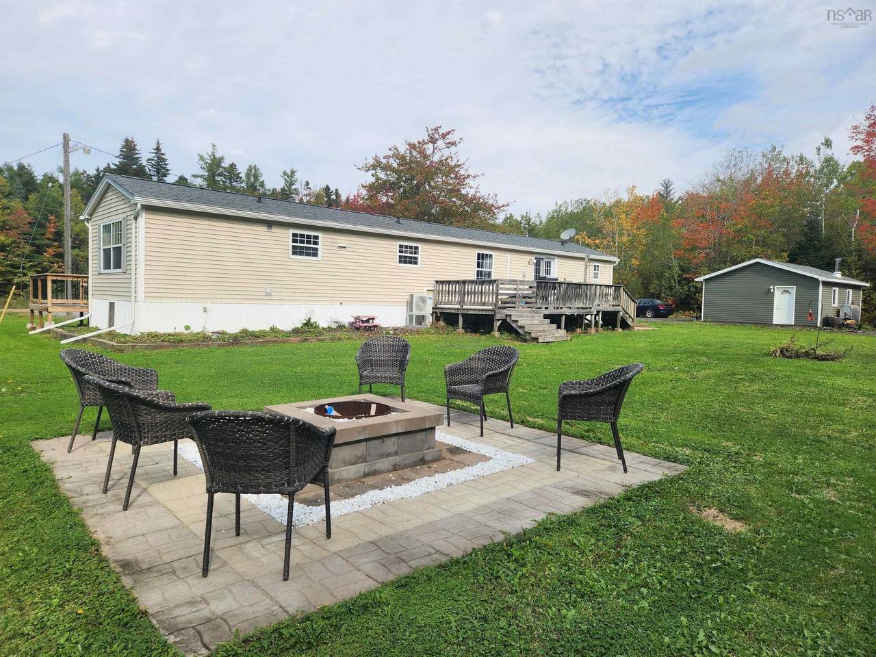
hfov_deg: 73.9
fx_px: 582
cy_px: 328
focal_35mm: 23
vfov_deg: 58.9
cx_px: 438
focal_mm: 5.4
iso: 20
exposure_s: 1/2054
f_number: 1.8
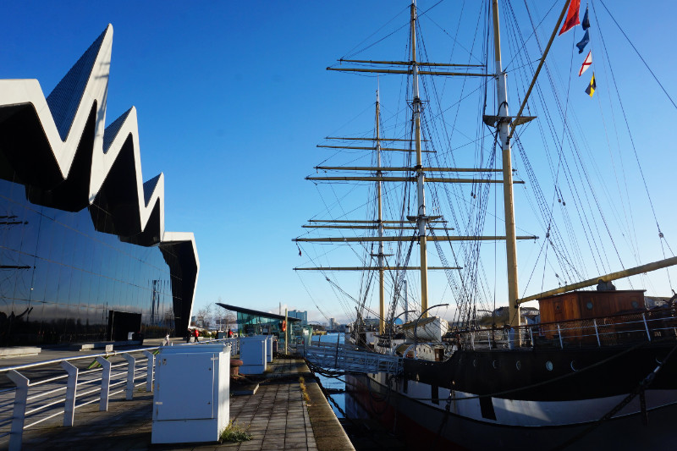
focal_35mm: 24
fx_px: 451
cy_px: 226
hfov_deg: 73.8
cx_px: 338
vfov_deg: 53.1
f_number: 14
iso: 100
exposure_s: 1/80
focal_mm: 16
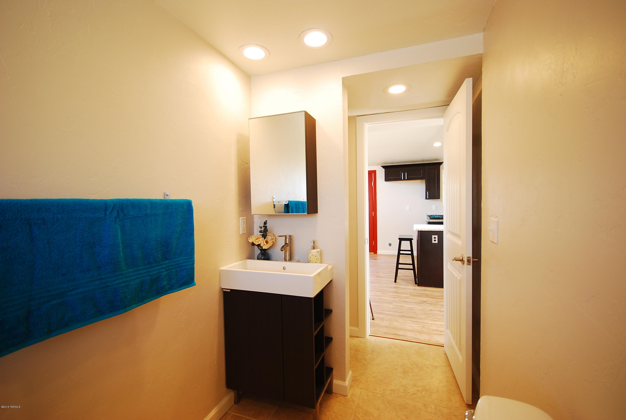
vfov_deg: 77.6
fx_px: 261
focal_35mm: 15
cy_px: 210
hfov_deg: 100.3
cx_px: 313
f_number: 4
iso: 200
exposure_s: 1/20
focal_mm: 10
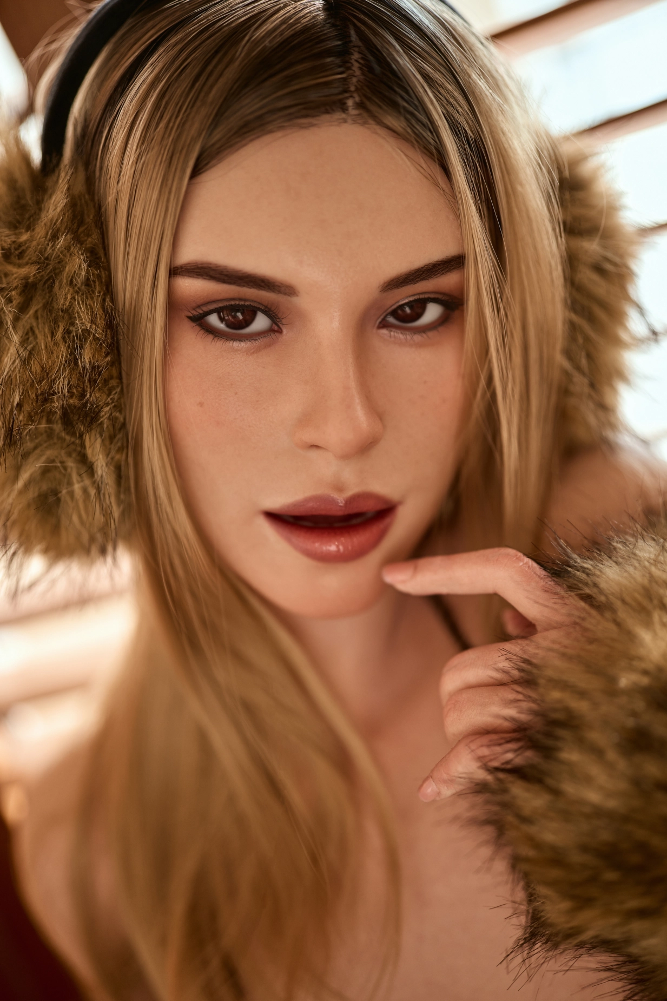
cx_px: 334
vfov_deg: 39.6
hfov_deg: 27.0
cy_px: 500
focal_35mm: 50
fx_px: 1390
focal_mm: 50
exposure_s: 1/100
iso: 200
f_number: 1.4
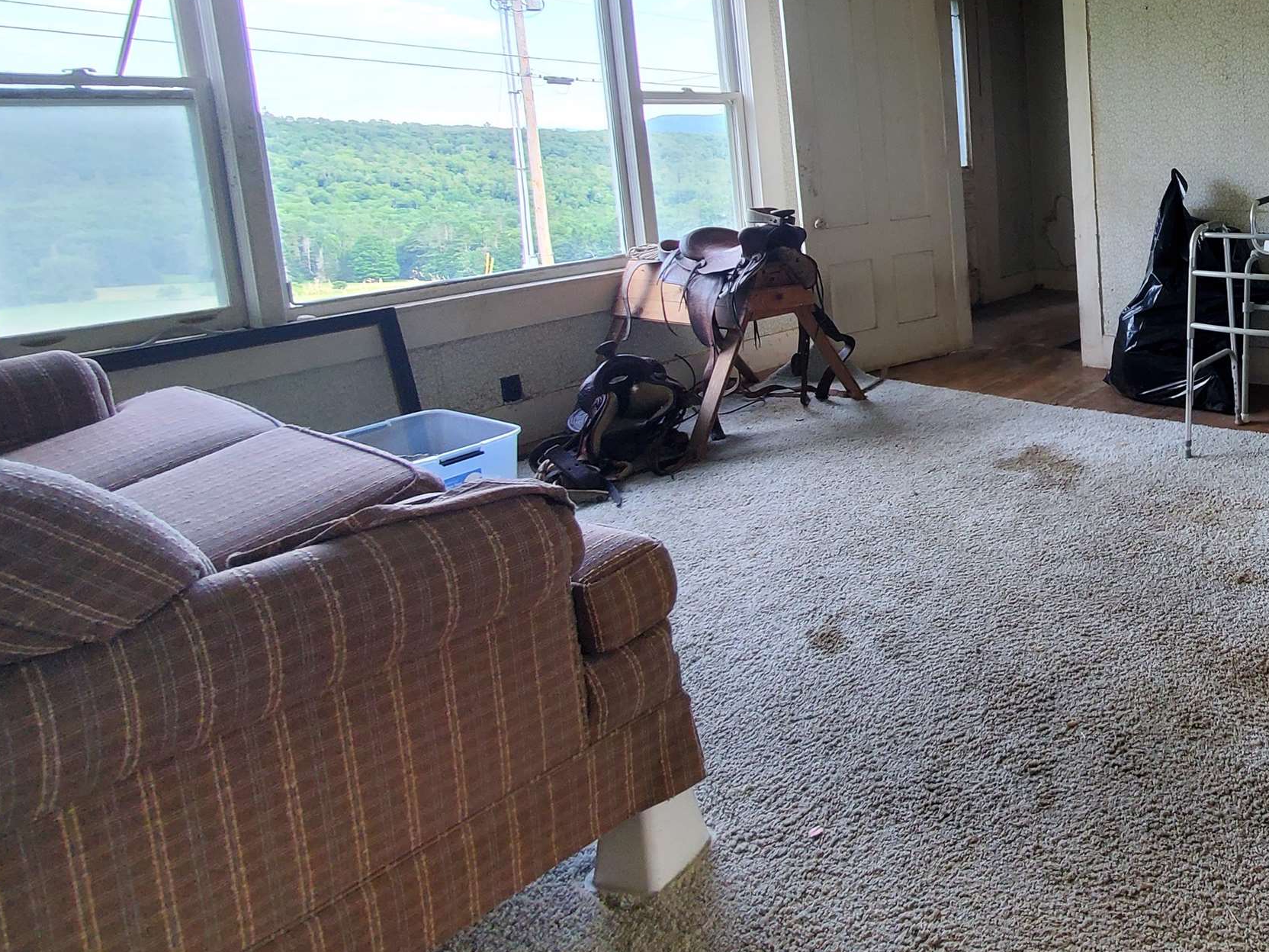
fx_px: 880
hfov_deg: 62.1
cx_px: 1104
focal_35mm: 24
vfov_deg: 54.6
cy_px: 259
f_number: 2.2
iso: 200
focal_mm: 1.8
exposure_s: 1/48
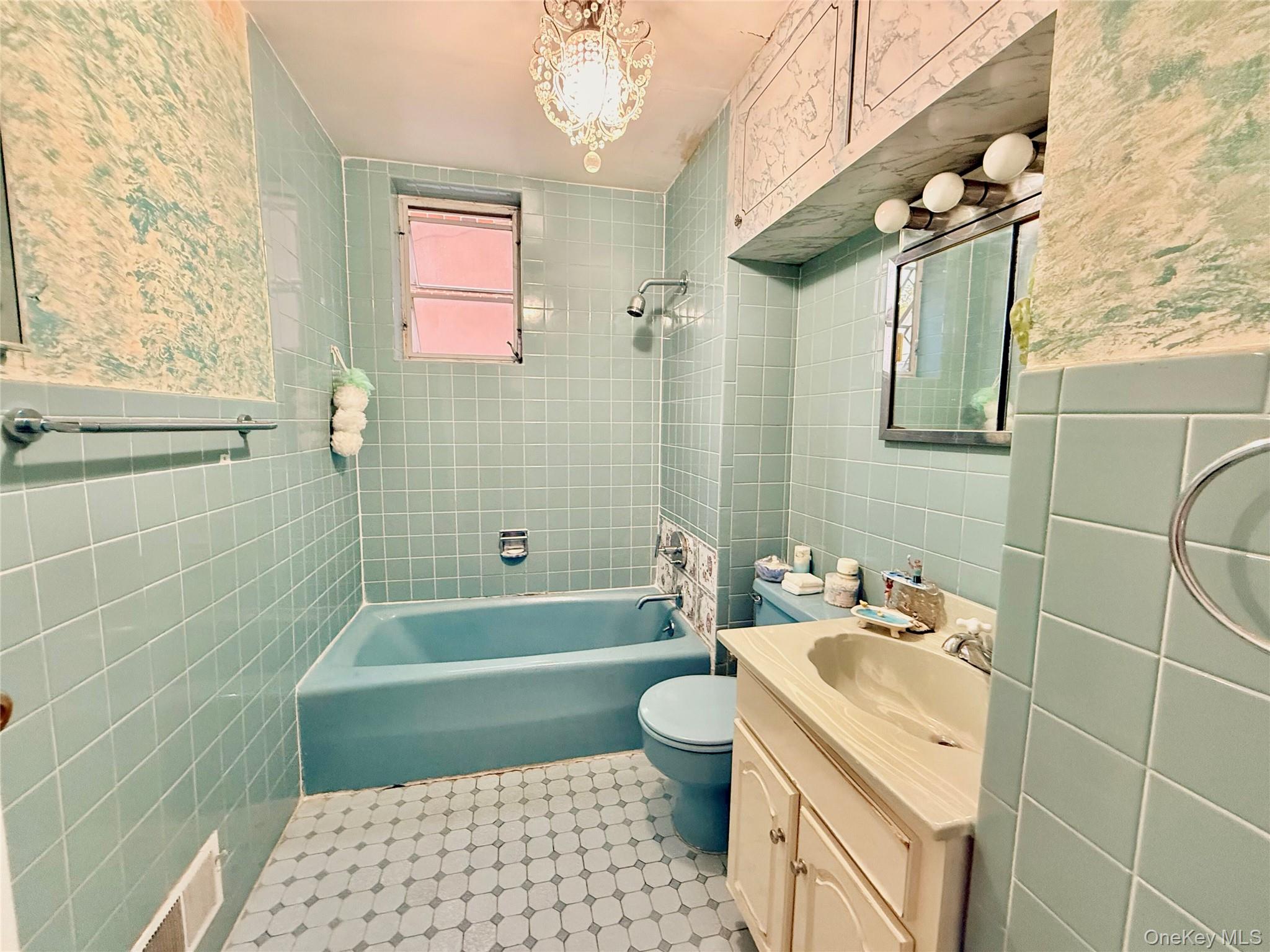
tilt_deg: -5.1
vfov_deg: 85.7
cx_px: 635
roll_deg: -0.7
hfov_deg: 102.1
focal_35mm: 14
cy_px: 476
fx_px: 514
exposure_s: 1/60
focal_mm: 2.22
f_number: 2.2
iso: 640
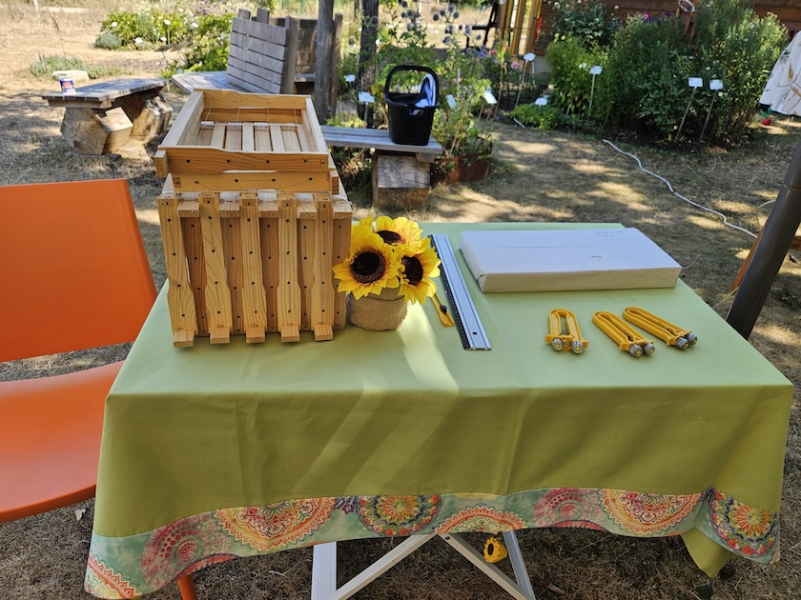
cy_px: 300
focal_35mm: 23
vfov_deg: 58.9
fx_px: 532
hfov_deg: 73.9
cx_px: 400
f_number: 1.8
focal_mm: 5.4
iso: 32
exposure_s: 1/560
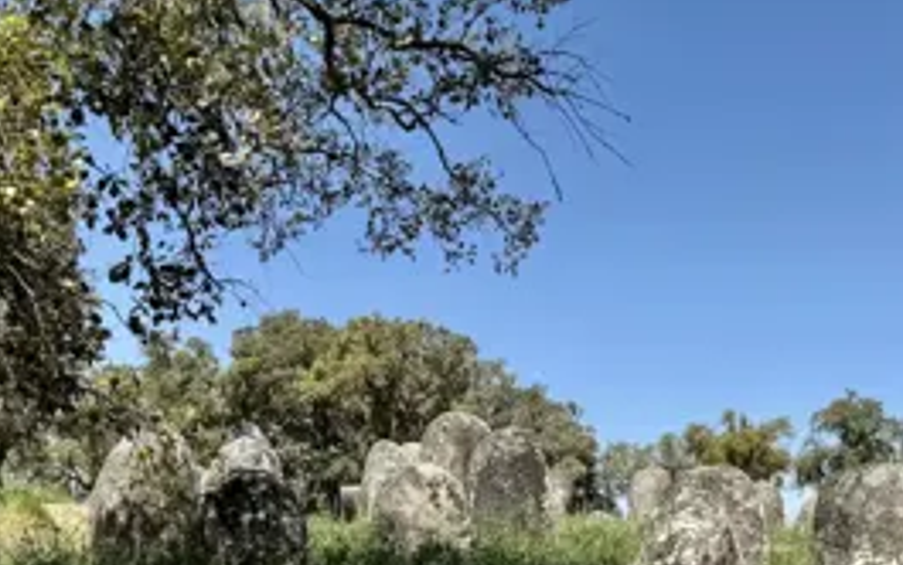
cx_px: 647
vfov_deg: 25.6
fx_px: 1182
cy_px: 560
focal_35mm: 48
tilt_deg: +0.8
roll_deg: +1.4
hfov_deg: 40.9
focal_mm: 6.76
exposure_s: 1/4049
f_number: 1.78
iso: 80
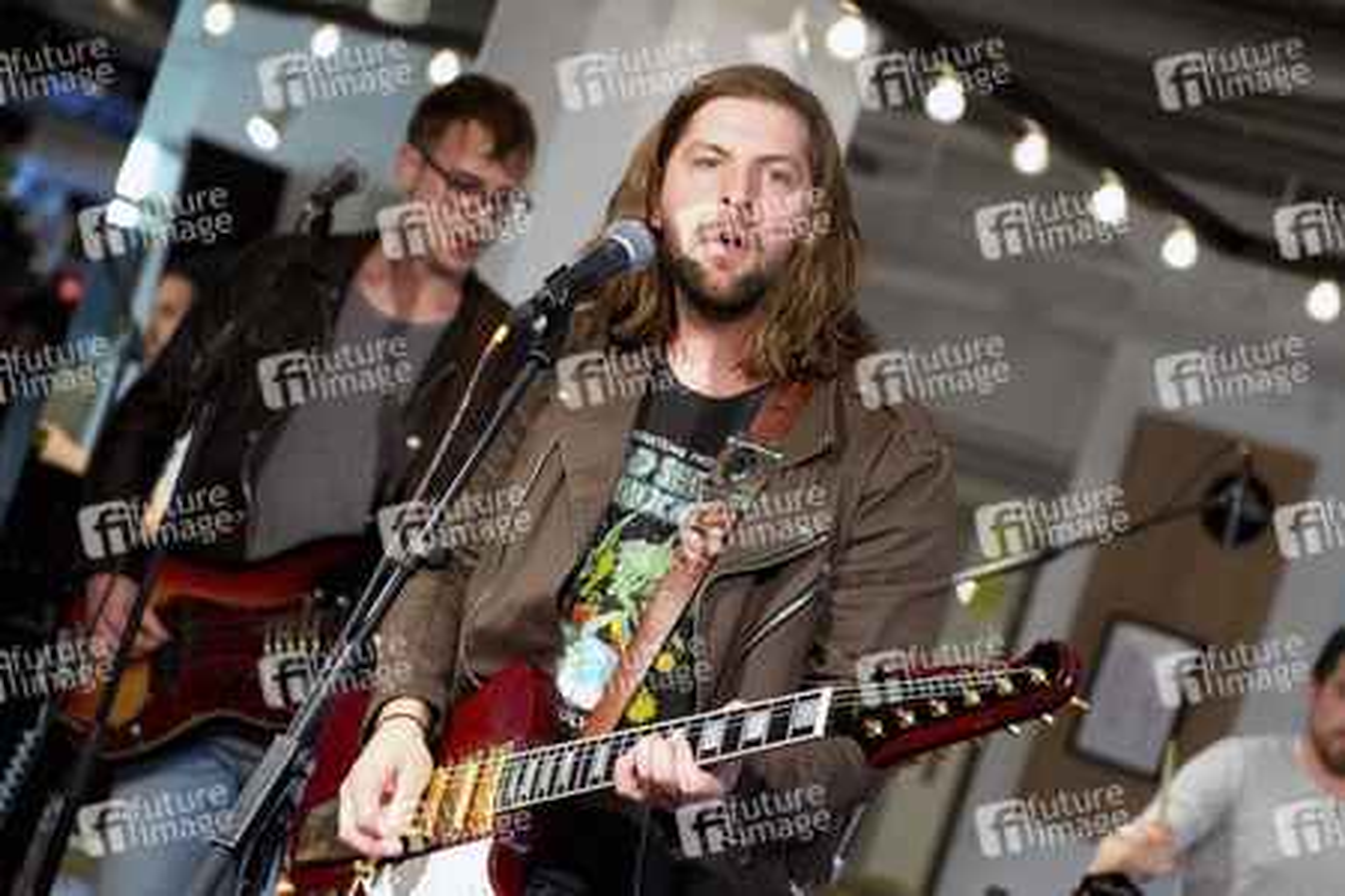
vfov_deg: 19.5
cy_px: 448
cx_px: 672
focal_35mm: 70
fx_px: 2615
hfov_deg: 28.8
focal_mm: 70
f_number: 3.5
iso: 1600
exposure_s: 1/200
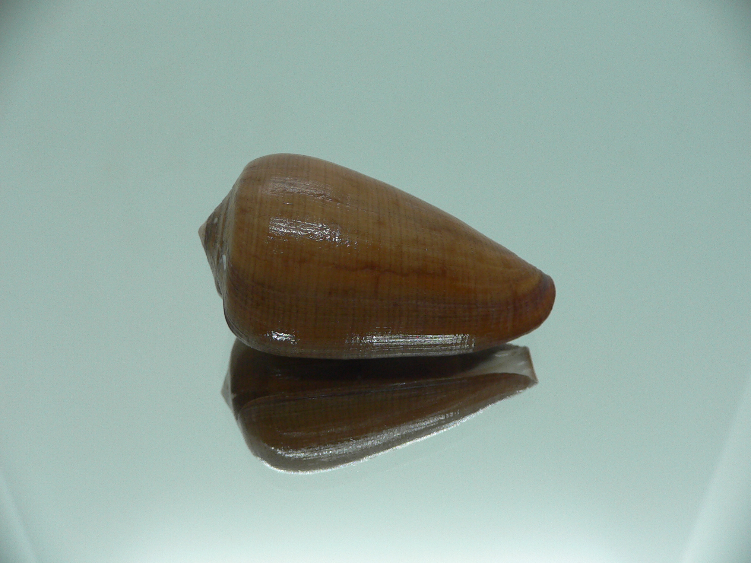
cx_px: 376
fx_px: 759
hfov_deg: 52.6
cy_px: 282
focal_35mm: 35
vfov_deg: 40.7
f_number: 2.8
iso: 100
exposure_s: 1/60
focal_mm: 4.6
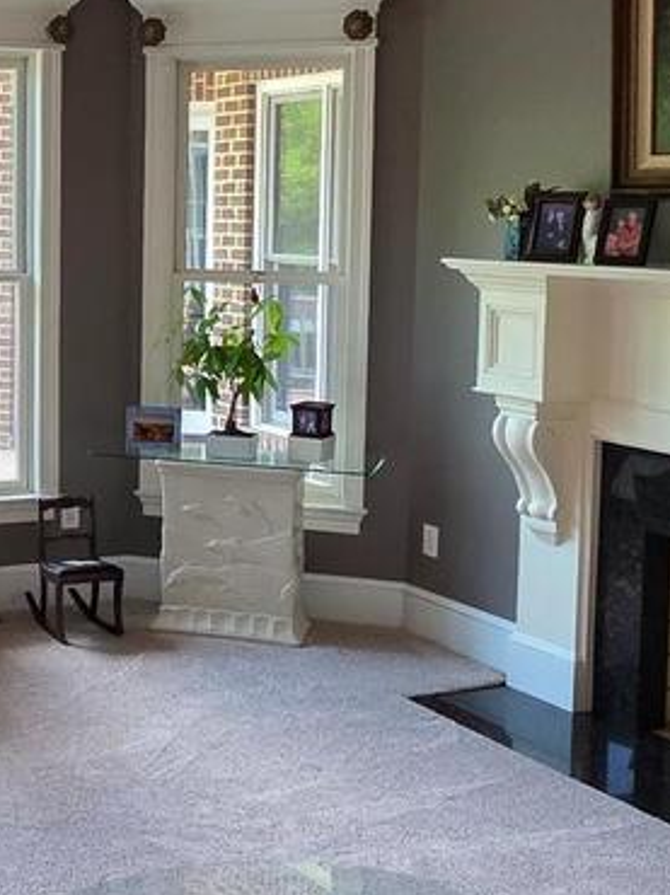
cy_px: 324
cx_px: -10
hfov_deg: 25.6
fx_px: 1395
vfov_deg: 35.3
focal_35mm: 54
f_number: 1.9
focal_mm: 2.2
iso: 320
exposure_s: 1/60
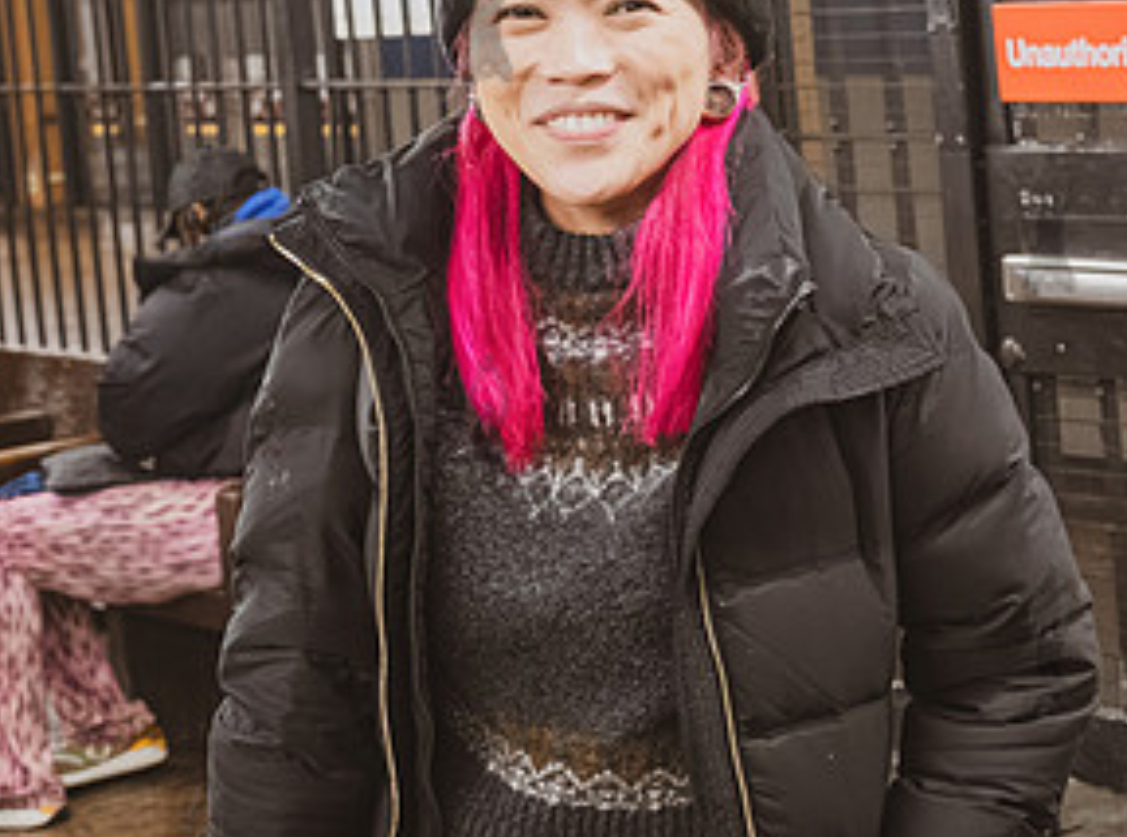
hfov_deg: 20.0
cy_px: 150
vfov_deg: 15.2
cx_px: 1054
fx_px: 3115
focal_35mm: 96
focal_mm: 41
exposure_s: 1/400
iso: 8000
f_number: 4.5
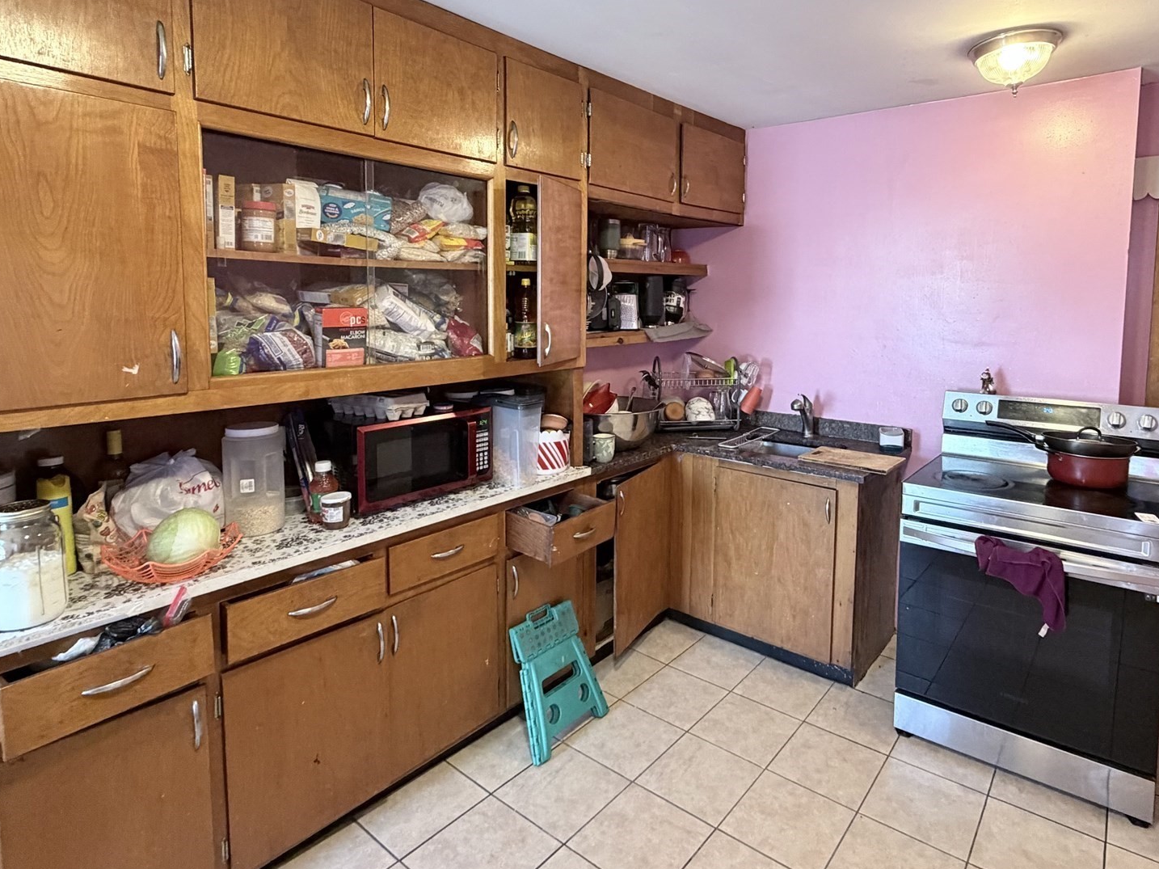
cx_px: 673
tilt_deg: -5.0
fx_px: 670
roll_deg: -0.9
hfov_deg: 81.1
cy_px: 348
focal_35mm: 20
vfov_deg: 65.3
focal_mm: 2.22
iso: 500
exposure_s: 1/60
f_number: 2.2
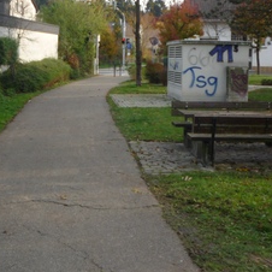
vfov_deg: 28.4
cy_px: 91
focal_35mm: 60
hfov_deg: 28.5
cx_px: 101
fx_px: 533
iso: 100
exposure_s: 1/200
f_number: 4
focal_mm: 5.2
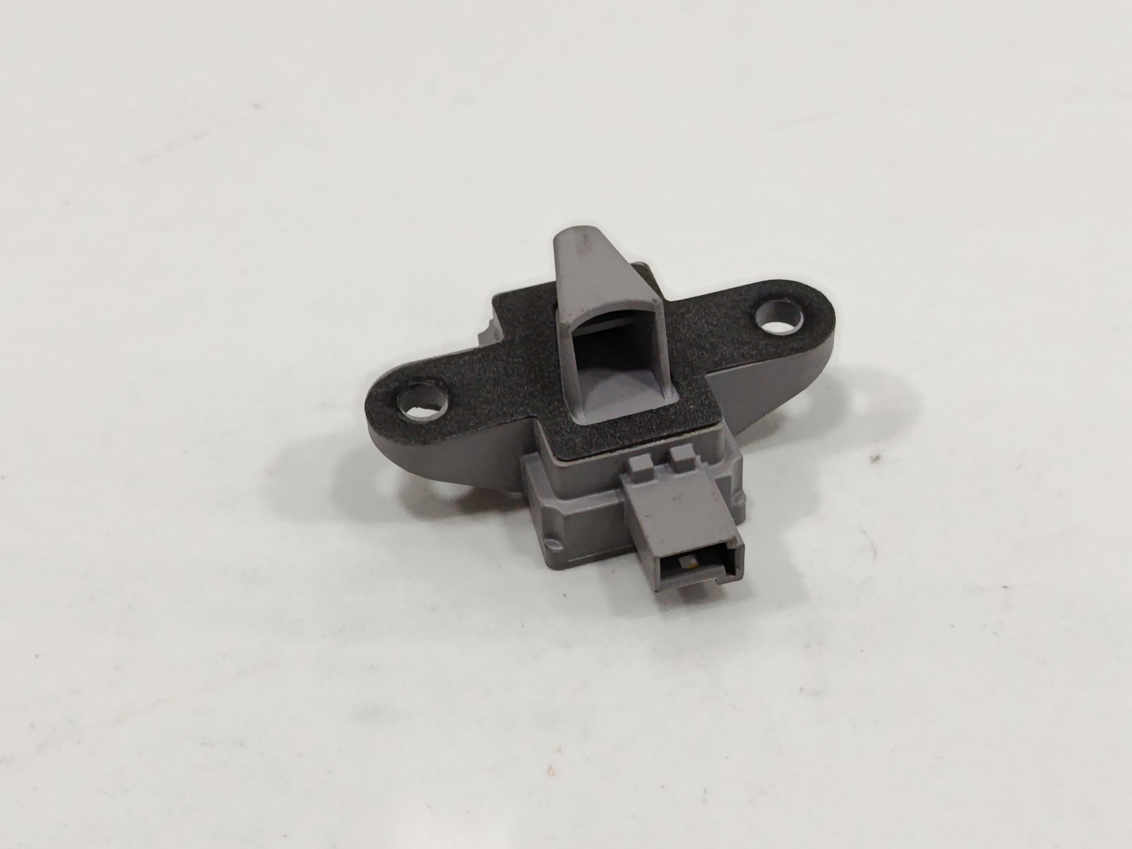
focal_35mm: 48
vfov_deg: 30.3
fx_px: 1570
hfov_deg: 39.7
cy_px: 424
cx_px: 566
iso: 922
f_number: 1.7
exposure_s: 1/100
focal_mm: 5.24
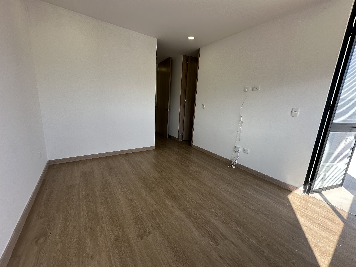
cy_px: 134
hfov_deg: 102.1
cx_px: 178
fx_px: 144
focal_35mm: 14
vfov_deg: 85.7
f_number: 2.2
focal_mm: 2.22
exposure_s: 1/204
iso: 50
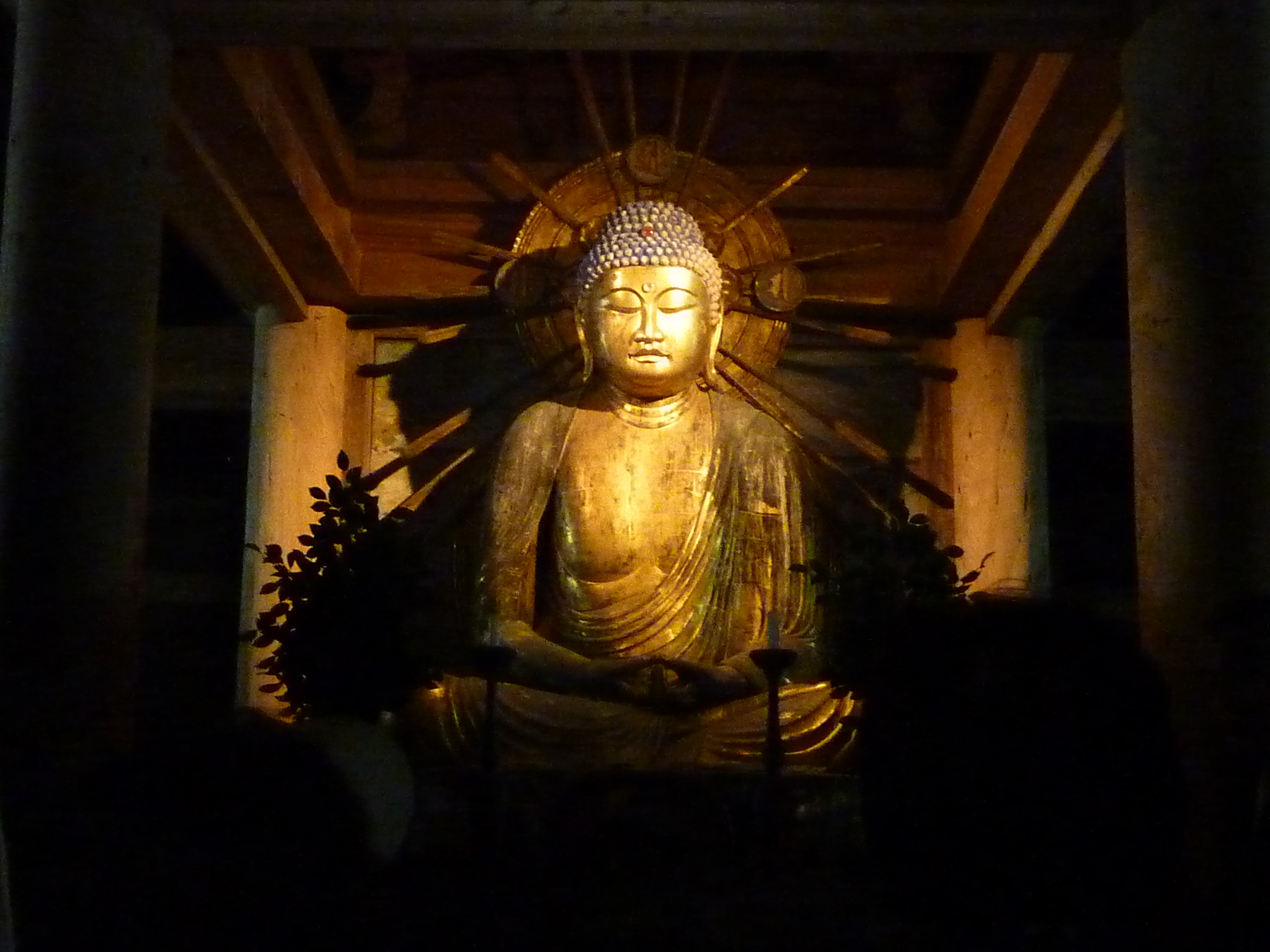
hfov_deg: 39.7
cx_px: 635
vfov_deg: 30.3
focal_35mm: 48
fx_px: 1761
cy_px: 476
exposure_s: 1/8
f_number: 3.3
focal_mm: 4.4
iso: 800
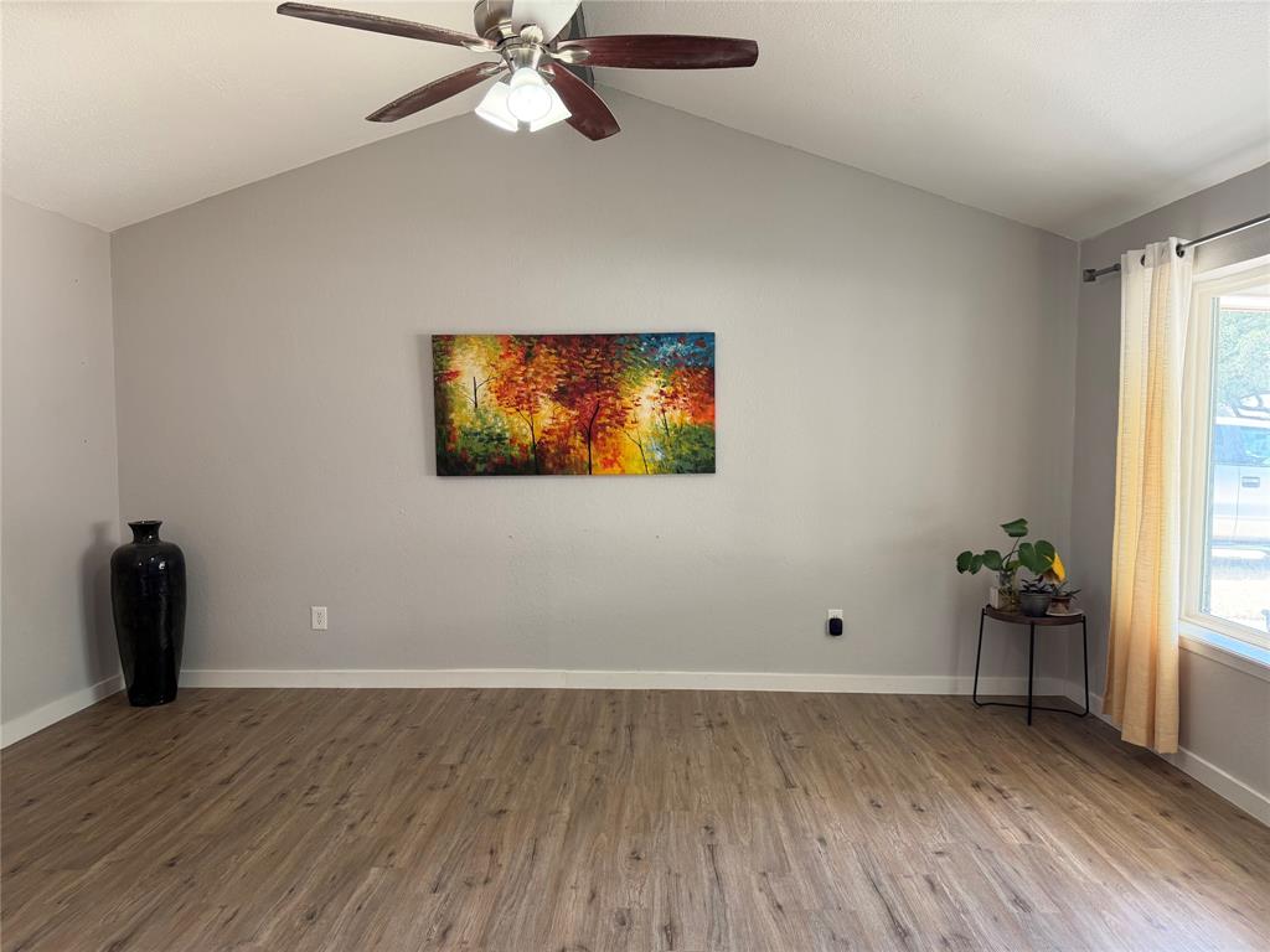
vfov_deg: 56.8
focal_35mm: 24
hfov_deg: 71.6
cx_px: 635
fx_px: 881
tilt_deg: -3.4
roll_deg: +1.0
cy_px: 476
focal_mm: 6.76
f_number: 1.78
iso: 125
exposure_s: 1/60
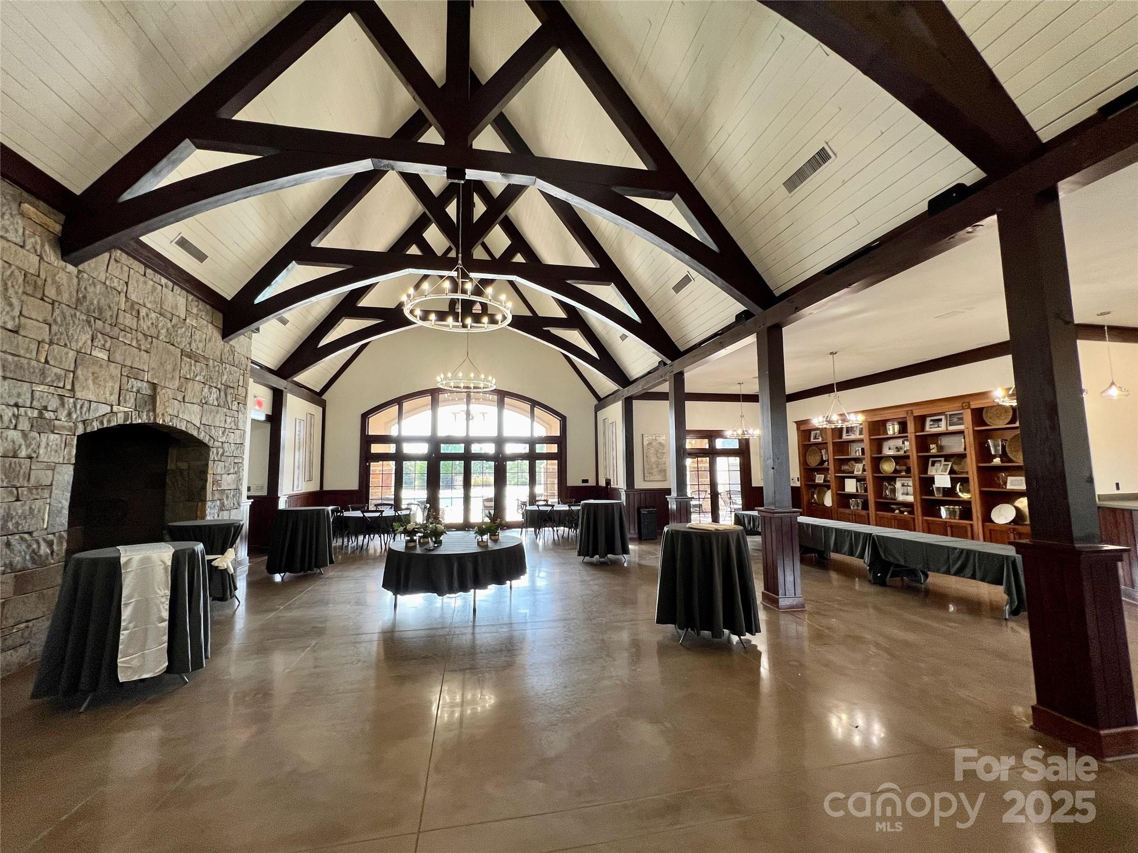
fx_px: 427
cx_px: 569
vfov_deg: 89.9
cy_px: 426
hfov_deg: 106.2
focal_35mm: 13
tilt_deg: +5.3
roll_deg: +0.9
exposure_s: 1/120
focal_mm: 1.57
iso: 125
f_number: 1.8
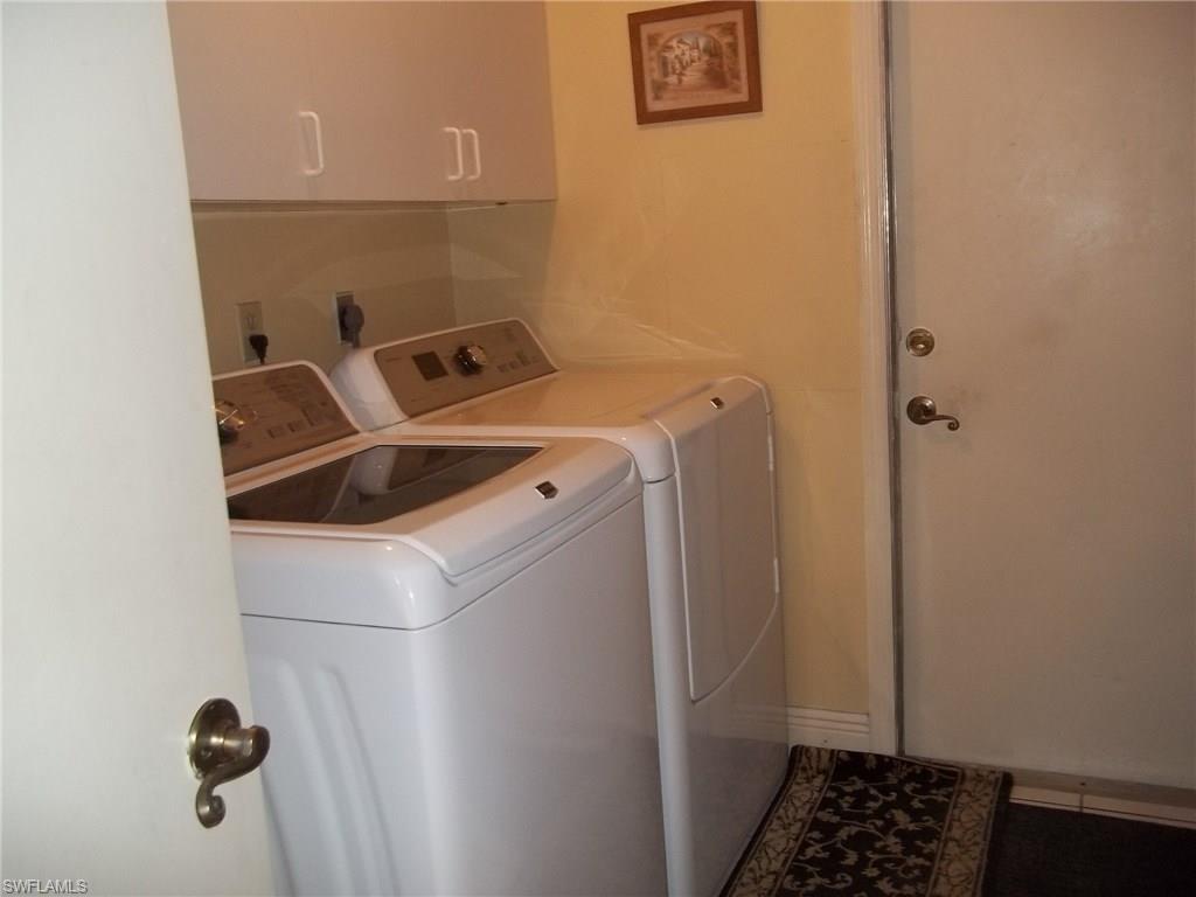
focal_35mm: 32
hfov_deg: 56.8
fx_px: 1106
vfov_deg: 44.2
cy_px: 448
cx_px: 598
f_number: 2.9
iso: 160
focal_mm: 5.7
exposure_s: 1/30
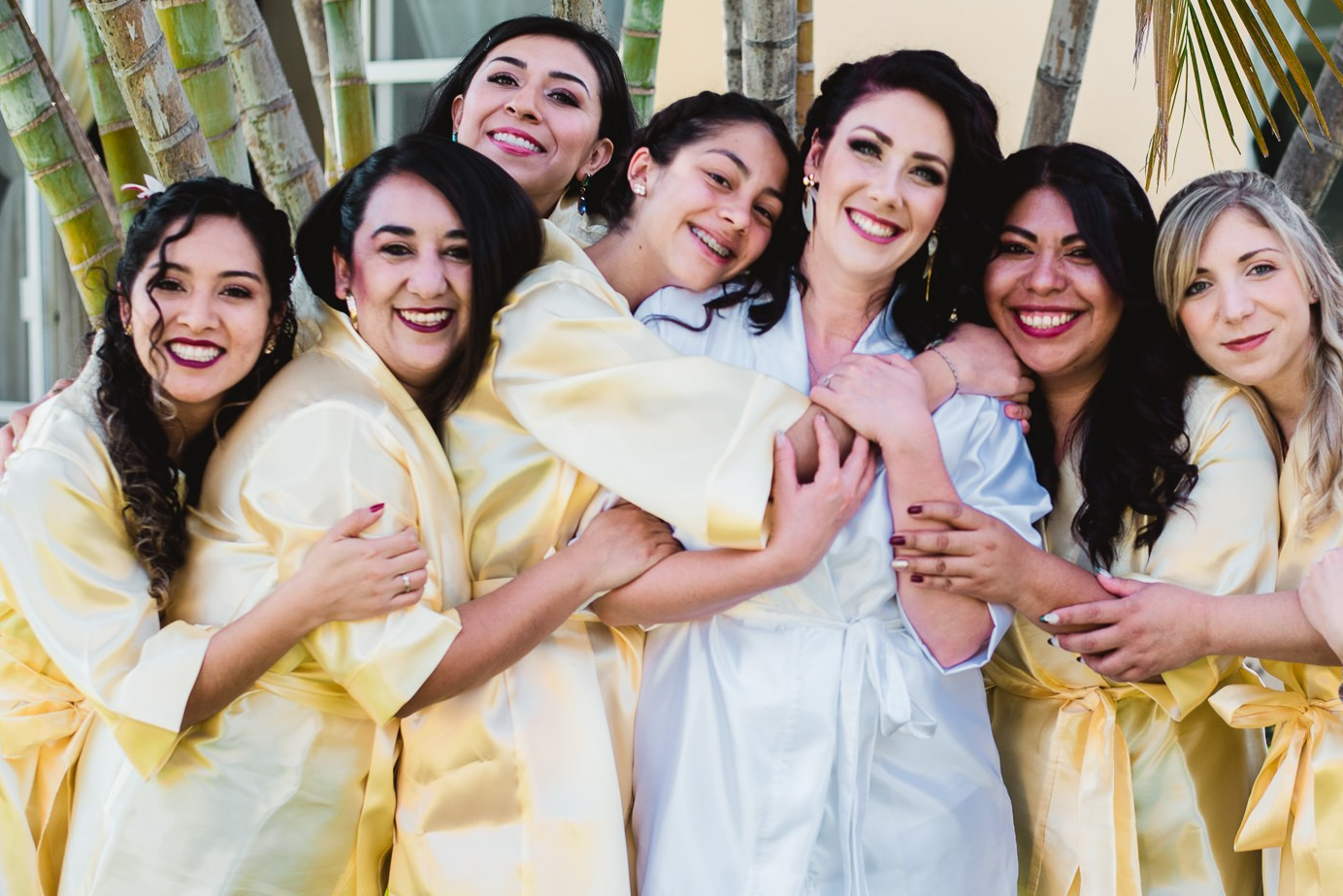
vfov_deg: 18.4
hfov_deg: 27.1
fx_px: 2762
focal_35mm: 74
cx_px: 911
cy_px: 512
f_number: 2.2
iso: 100
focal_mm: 50
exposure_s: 1/800
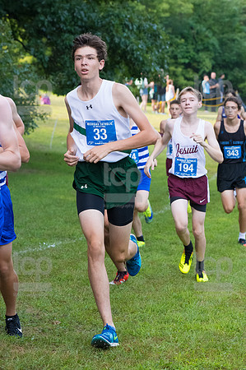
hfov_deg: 10.1
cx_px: 123
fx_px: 1387
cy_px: 185
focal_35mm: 135
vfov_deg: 15.2
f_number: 5
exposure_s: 1/1600
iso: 3200
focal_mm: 90
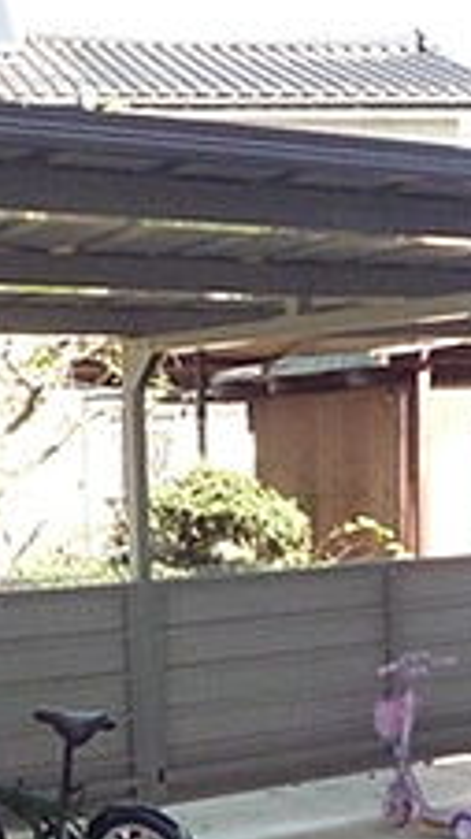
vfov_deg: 27.0
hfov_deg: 15.4
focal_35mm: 77
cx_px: 19
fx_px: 1711
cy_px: 672
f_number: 4
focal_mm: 4.4
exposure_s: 1/640
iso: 800
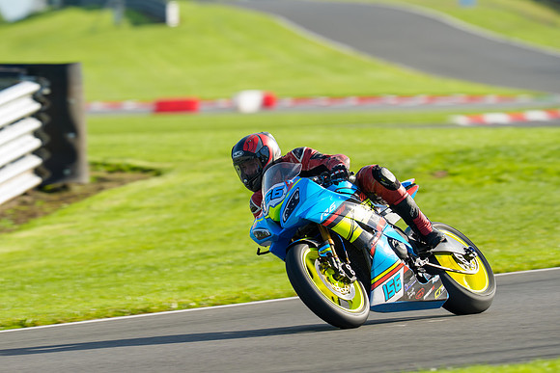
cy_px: 205
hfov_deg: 4.5
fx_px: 7169
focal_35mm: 461
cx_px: 303
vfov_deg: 3.0
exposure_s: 1/400
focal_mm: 400
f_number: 5.6
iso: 125
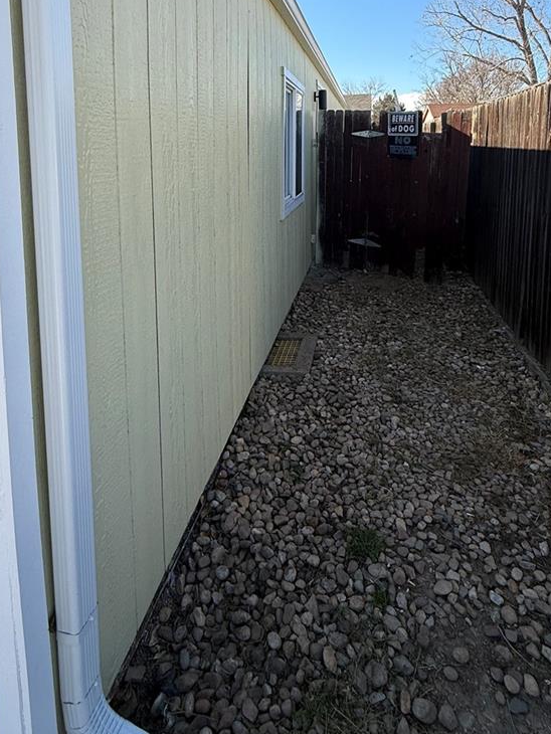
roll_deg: +1.6
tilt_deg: -6.2
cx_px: 267
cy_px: 203
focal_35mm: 23
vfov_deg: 70.0
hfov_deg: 58.9
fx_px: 488
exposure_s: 1/779
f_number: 2.2
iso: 50
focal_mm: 2.22
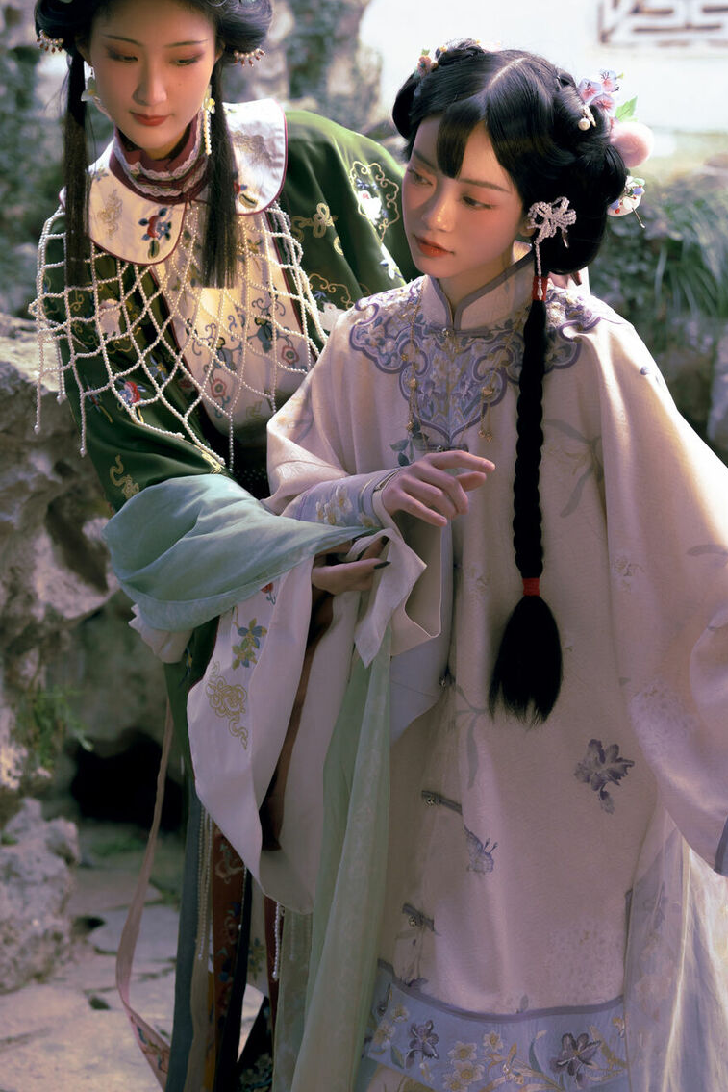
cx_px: 305
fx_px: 2062
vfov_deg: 29.5
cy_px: 372
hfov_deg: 20.0
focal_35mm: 68
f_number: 2.8
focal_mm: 49
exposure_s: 1/500
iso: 500
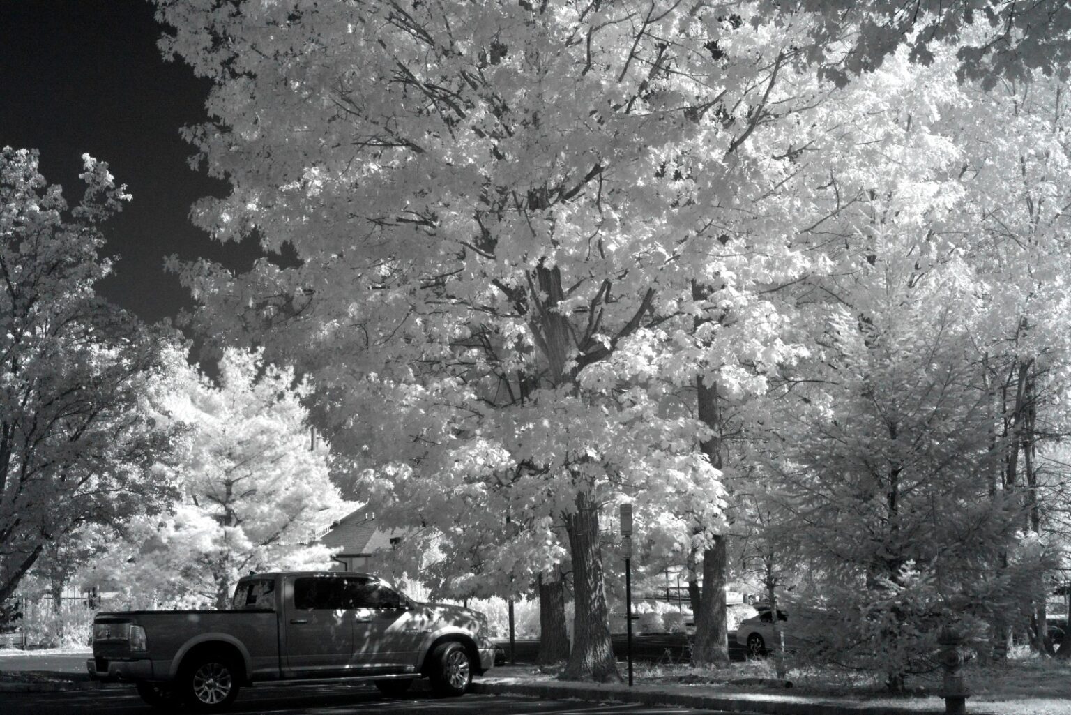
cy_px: 358
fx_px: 1488
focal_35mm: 50
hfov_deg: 39.6
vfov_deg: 27.0
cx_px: 536
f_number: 14
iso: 6400
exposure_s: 1/1600
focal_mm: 50
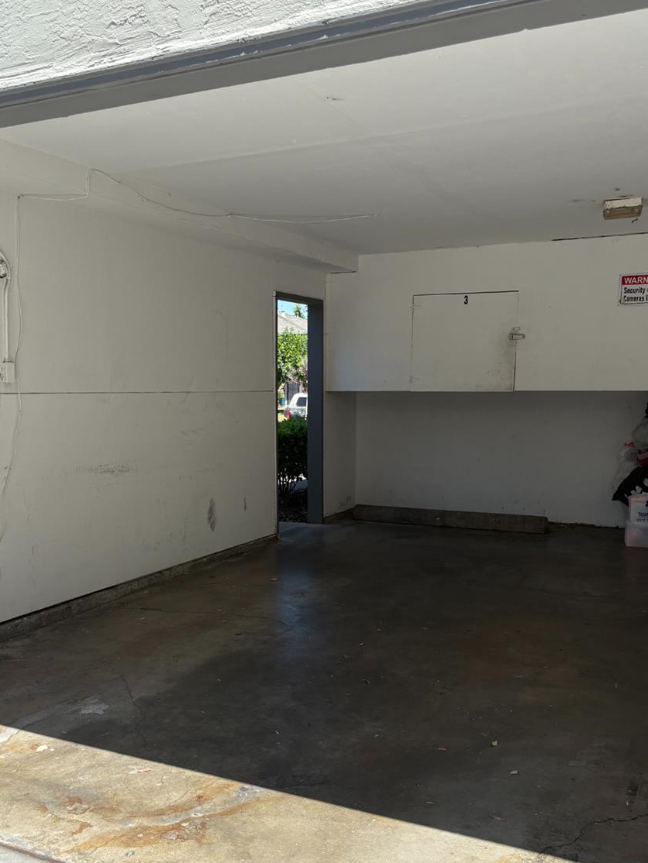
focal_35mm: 35
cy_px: 480
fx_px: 873
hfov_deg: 40.6
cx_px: 273
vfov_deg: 52.5
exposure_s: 1/1751
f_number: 1.6
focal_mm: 5.96
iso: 50
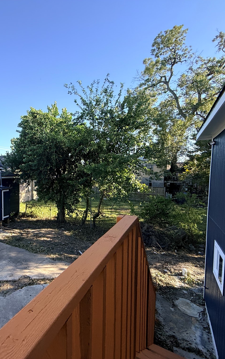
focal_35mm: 20
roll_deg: -0.2
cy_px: 179
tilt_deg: -1.7
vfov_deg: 85.1
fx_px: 196
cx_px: 33
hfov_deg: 53.9
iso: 64
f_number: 2.2
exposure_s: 1/514
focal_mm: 2.22
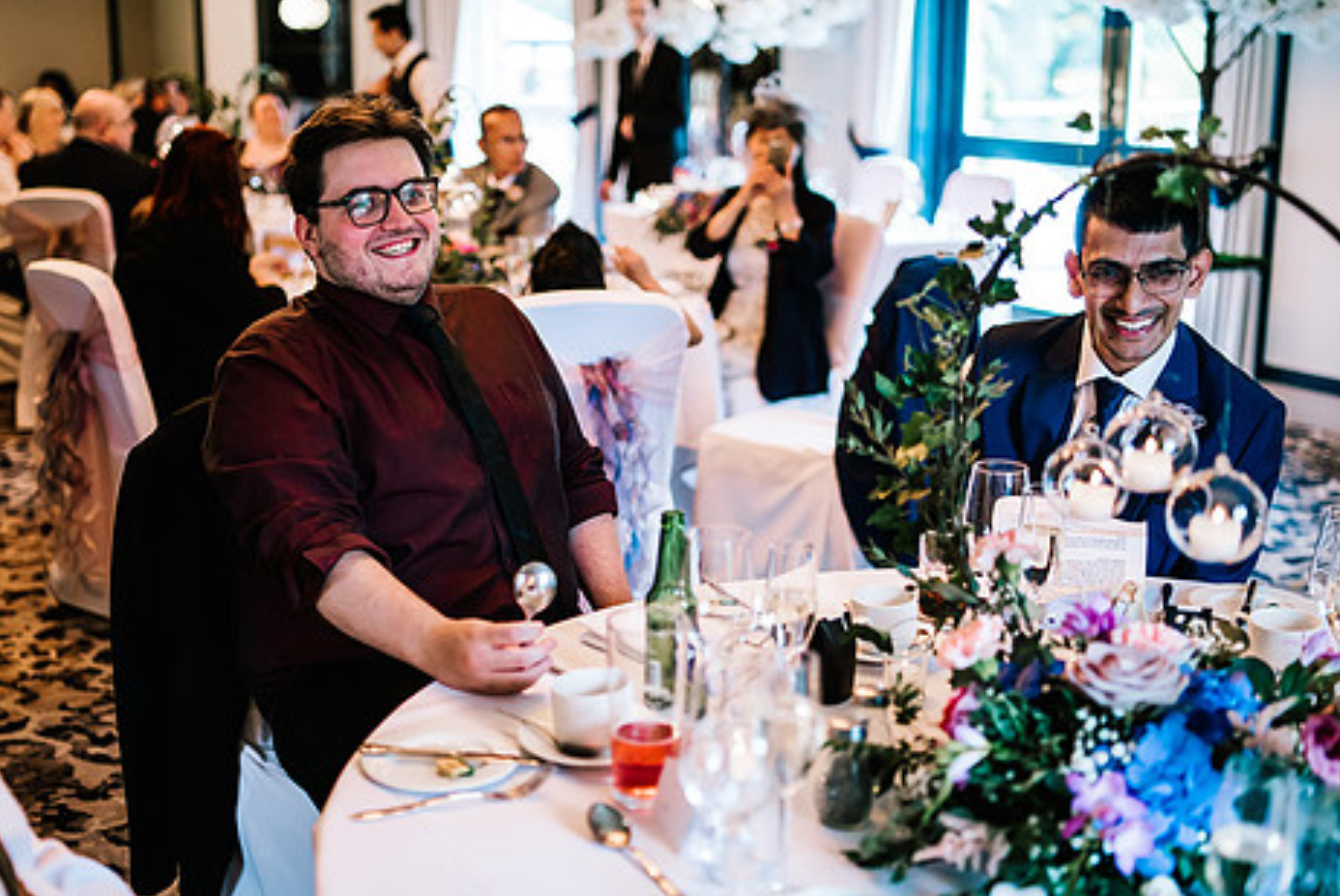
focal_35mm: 45
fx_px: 1677
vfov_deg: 29.9
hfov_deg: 43.5
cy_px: 439
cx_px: 578
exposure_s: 1/500
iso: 1000
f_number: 1.4
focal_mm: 35
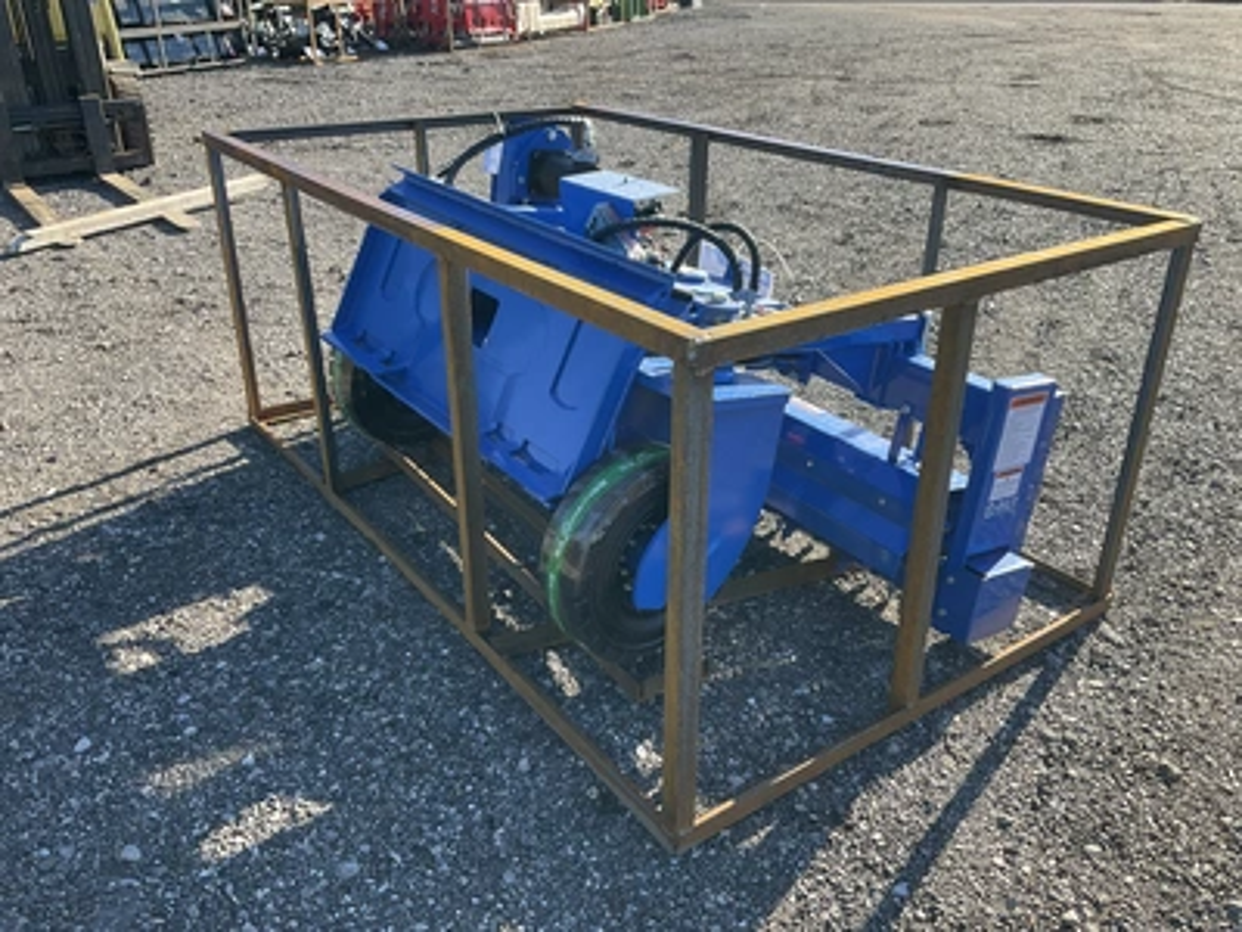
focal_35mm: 29
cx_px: 621
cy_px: 466
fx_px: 1041
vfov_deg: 48.2
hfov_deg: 61.7
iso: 25
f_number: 1.8
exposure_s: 1/397
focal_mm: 3
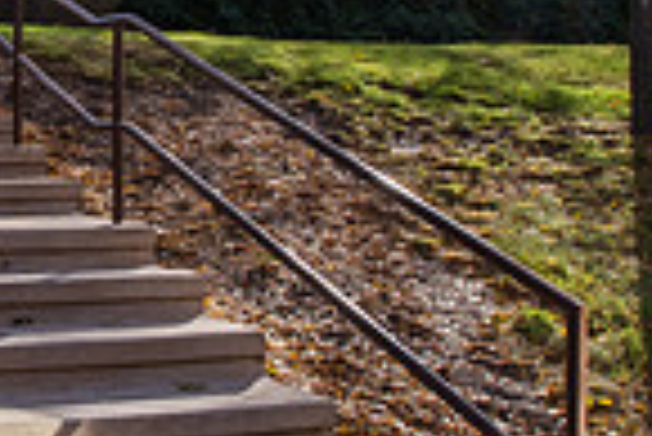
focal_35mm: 68
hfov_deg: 26.0
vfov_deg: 19.7
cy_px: 56
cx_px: -157
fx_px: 1233
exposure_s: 1/160
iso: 320
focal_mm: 17
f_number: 14
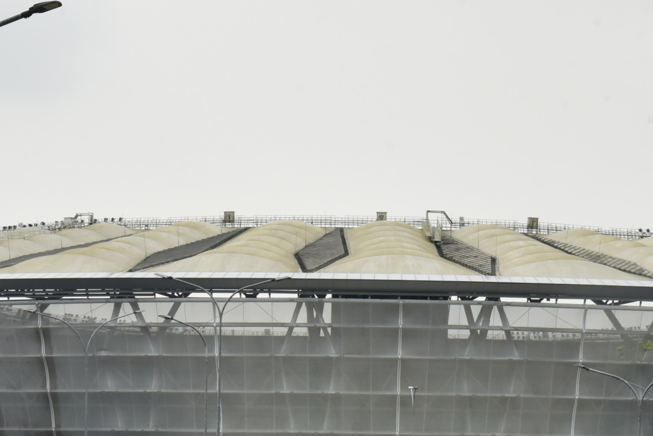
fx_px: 2087
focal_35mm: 115
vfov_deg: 11.8
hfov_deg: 17.8
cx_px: 390
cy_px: 449
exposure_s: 1/200
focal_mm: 40
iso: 500
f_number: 16
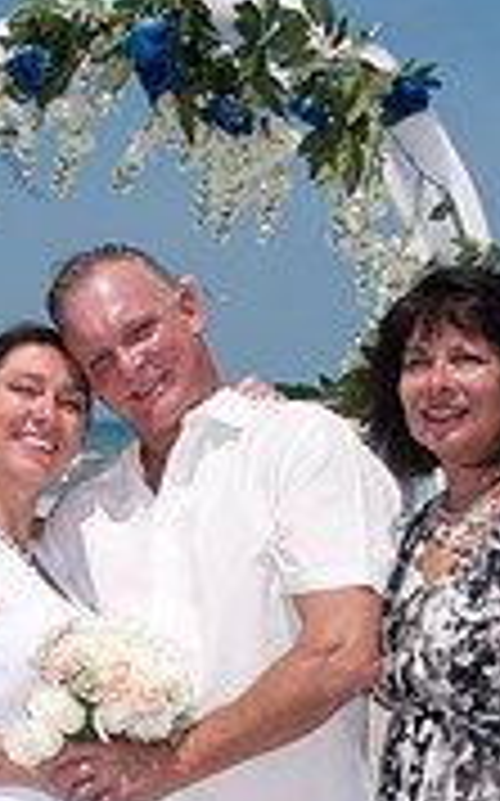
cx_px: 137
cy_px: 675
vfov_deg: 18.4
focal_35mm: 112
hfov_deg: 11.6
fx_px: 2446
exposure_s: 1/250
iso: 100
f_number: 13
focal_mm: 29
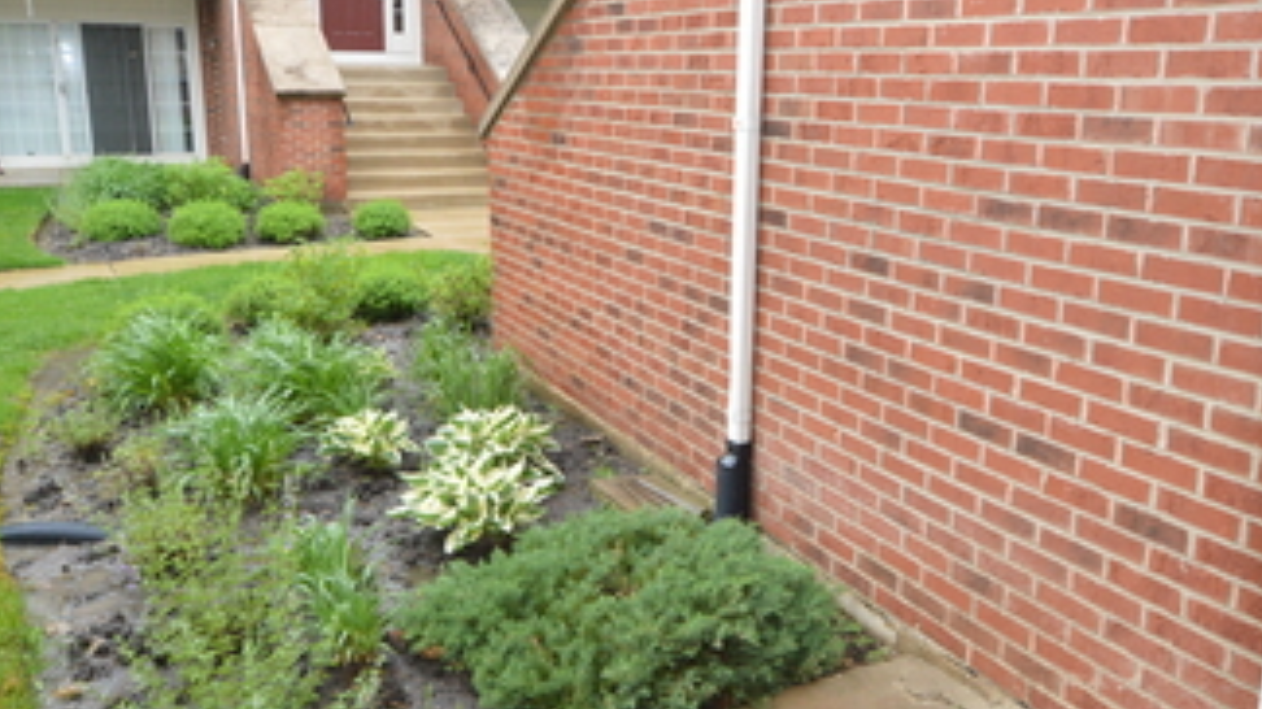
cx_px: 682
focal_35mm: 31
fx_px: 1037
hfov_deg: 62.6
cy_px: 319
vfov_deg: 37.7
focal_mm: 10
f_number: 5.6
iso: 400
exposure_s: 1/125
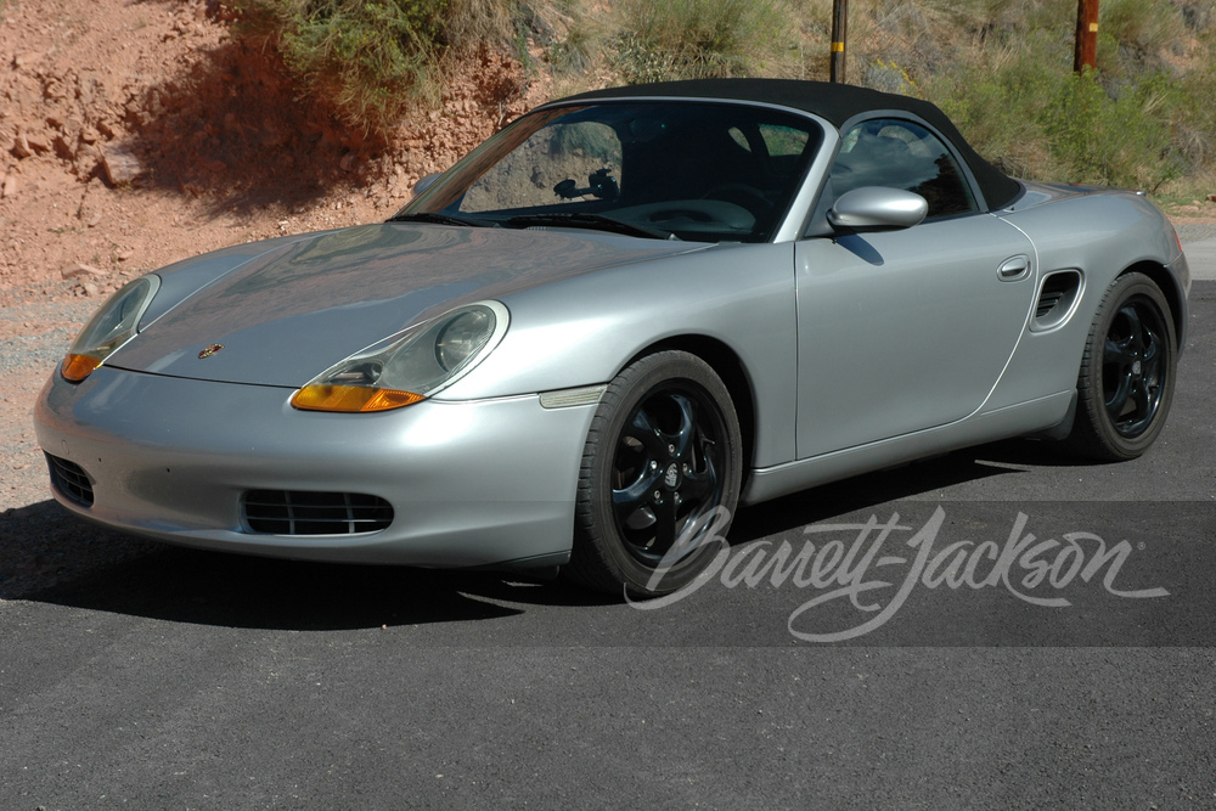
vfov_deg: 19.7
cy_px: 406
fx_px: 2331
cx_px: 608
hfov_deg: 29.2
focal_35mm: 69
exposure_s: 1/400
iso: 200
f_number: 10
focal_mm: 46
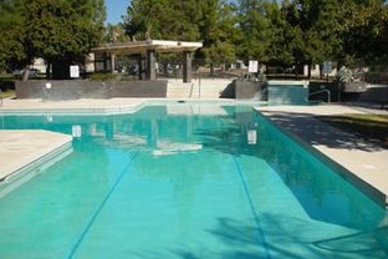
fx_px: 463
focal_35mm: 43
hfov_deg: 45.4
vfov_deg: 31.1
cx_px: 213
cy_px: 154
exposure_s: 1/107
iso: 50
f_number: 8.5
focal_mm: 5.8
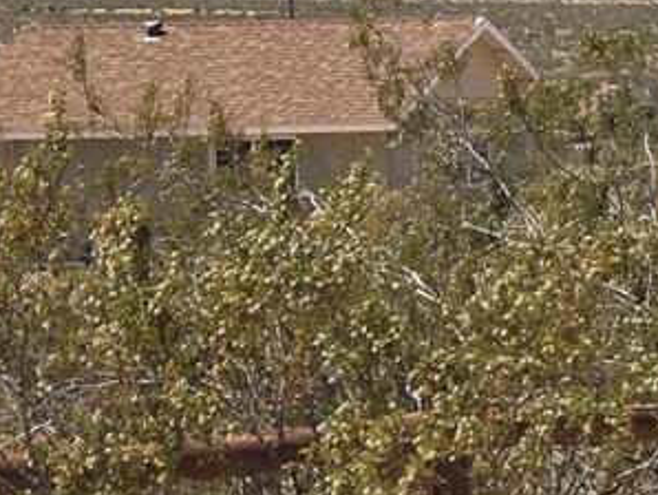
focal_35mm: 395
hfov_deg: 5.0
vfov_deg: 3.8
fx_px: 7514
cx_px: 967
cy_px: -203
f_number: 3.4
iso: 64
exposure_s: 1/2186
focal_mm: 18.6
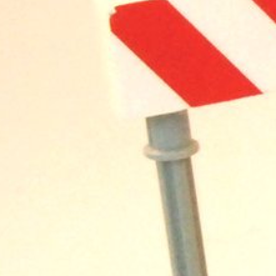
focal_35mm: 361
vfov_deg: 4.9
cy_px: 155
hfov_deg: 4.6
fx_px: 3256
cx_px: 885
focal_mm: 40
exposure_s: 1/60
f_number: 22
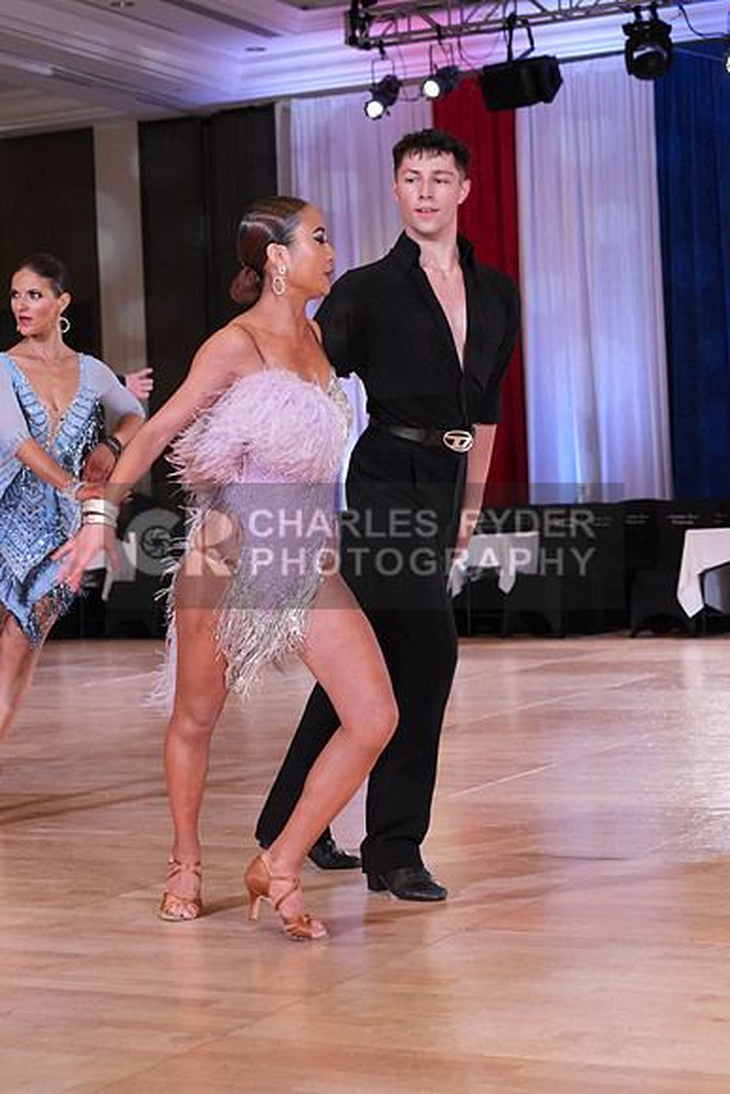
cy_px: 547
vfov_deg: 28.8
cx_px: 365
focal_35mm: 70
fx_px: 2128
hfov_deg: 19.5
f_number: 5.6
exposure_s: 1/200
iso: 2500
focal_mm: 70
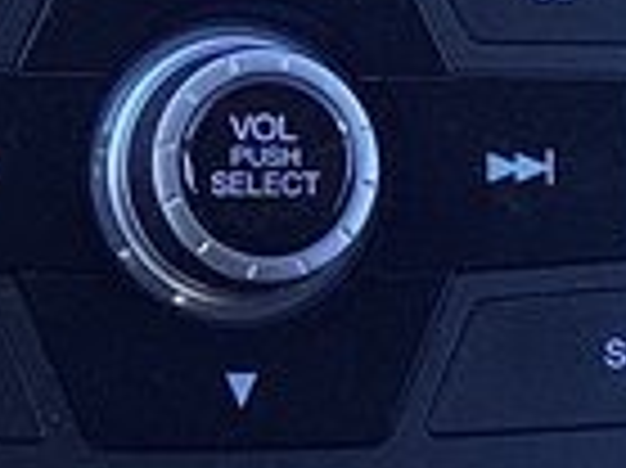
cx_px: 216
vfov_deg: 6.4
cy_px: -212
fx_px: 4120
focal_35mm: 228
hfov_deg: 8.7
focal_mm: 3.3
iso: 25
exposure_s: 1/255
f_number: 2.4
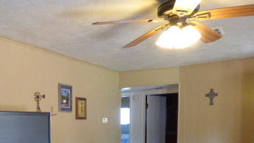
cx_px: 41
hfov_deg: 43.6
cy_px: 155
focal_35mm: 44
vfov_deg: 25.2
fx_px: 296
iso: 400
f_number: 2.8
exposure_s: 1/25
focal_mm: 3.7
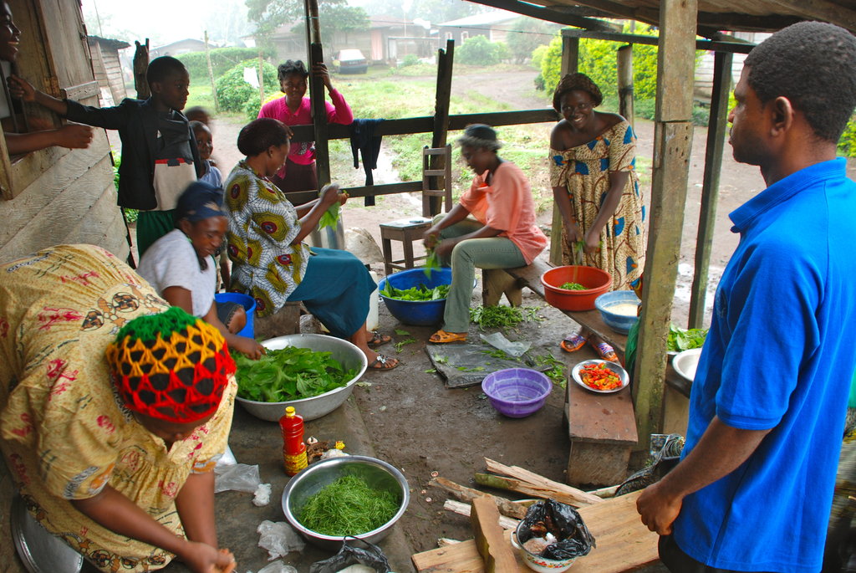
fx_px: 643
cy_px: 286
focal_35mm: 27
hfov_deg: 67.3
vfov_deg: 48.0
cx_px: 428
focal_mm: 18
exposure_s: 1/10
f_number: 3.5
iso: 200
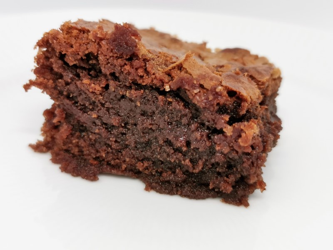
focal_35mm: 42
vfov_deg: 34.3
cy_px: 125
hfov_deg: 44.8
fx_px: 404
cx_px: 166
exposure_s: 1/100
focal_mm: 5.56
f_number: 1.6
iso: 200
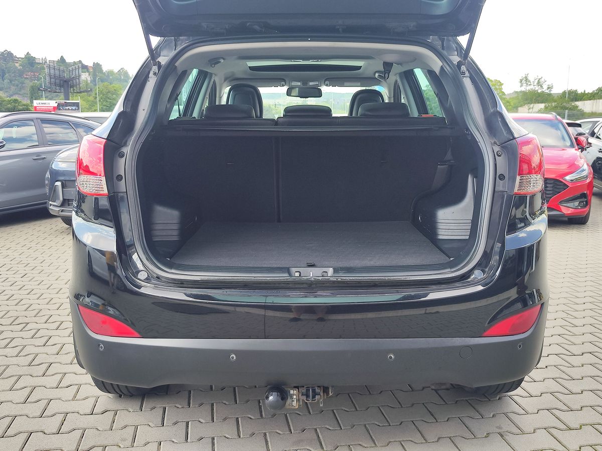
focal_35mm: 23
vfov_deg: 58.9
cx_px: 301
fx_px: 400
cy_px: 226
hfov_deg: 73.9
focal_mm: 7.01
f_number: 1.69
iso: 50
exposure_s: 1/190
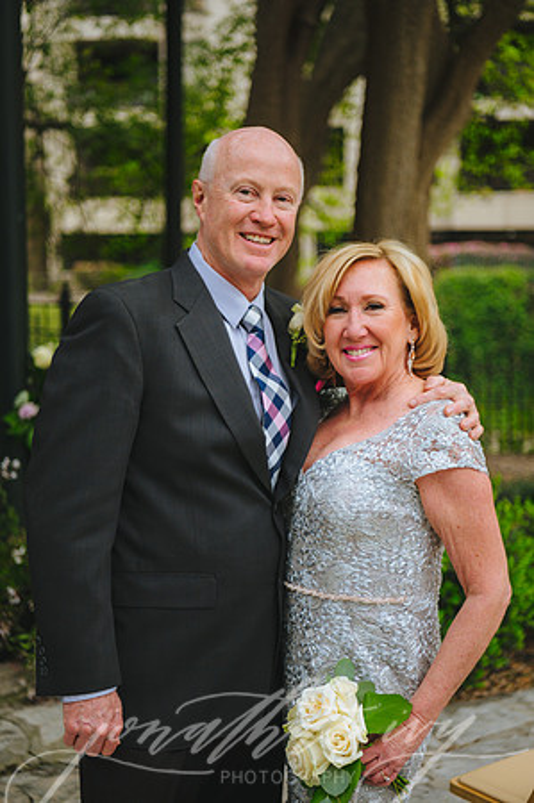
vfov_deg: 33.4
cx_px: 267
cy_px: 402
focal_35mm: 60
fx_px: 1338
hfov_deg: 22.6
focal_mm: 60
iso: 400
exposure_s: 1/2000
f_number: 2.8
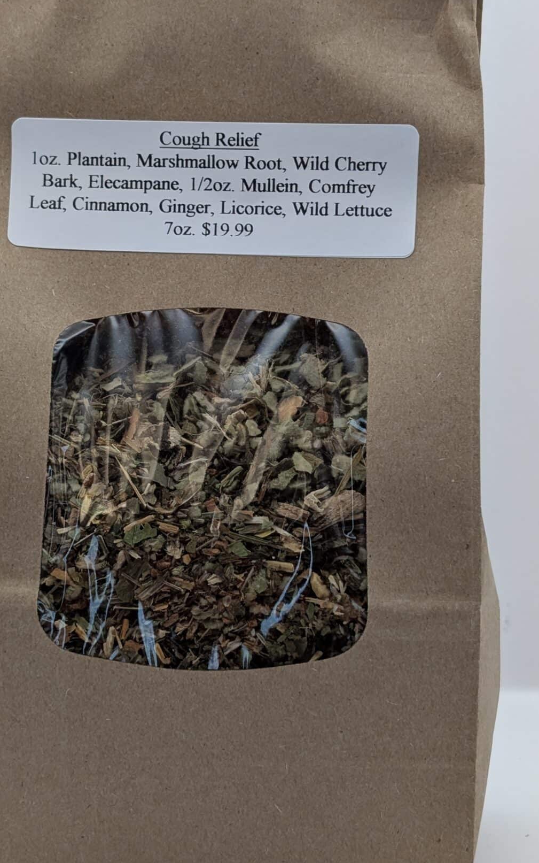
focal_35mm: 66
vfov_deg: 31.1
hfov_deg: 19.7
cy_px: 414
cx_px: 206
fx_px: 1551
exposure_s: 1/52.3
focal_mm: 6.9
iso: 80
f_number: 1.68
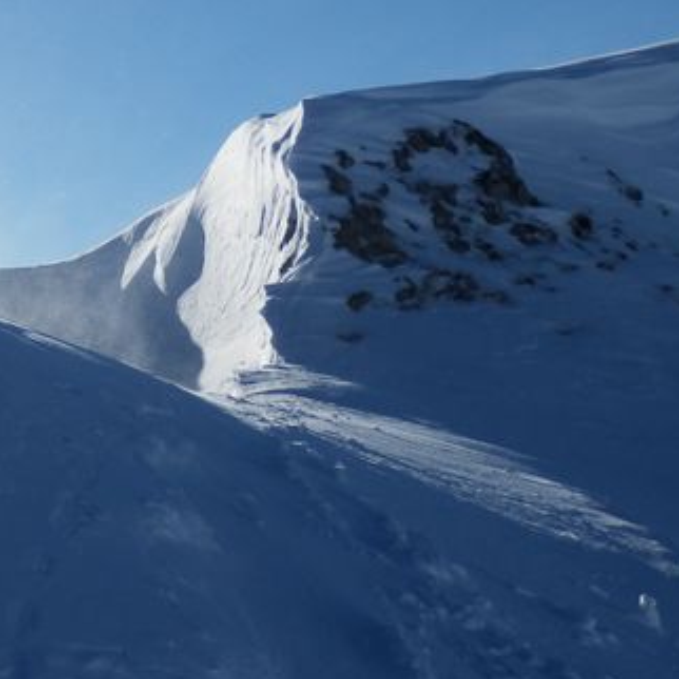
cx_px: -200
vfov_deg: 22.7
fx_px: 1642
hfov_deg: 21.2
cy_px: 52
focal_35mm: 74
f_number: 9.4
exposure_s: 1/320
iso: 80
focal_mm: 5.5
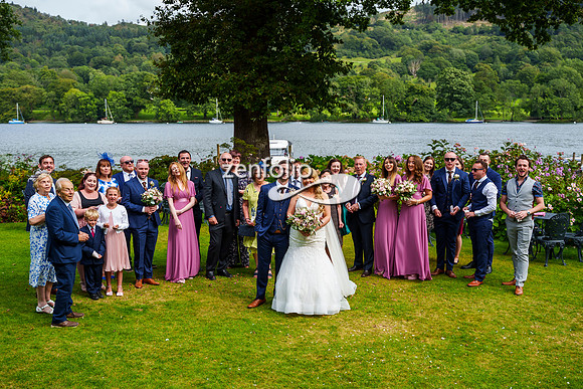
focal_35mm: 38
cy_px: 204
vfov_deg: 34.7
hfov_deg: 50.1
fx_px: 623
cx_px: 291
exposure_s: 1/3200
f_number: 3.5
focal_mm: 36
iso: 400
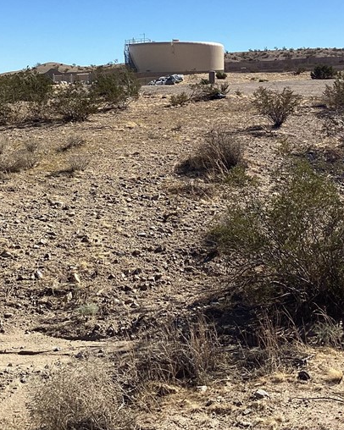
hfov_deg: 25.0
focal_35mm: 61
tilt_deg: -0.5
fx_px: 777
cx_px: 153
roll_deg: -0.3
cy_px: 113
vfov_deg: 30.5
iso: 25
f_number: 2.4
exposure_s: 1/1942
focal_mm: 3.3
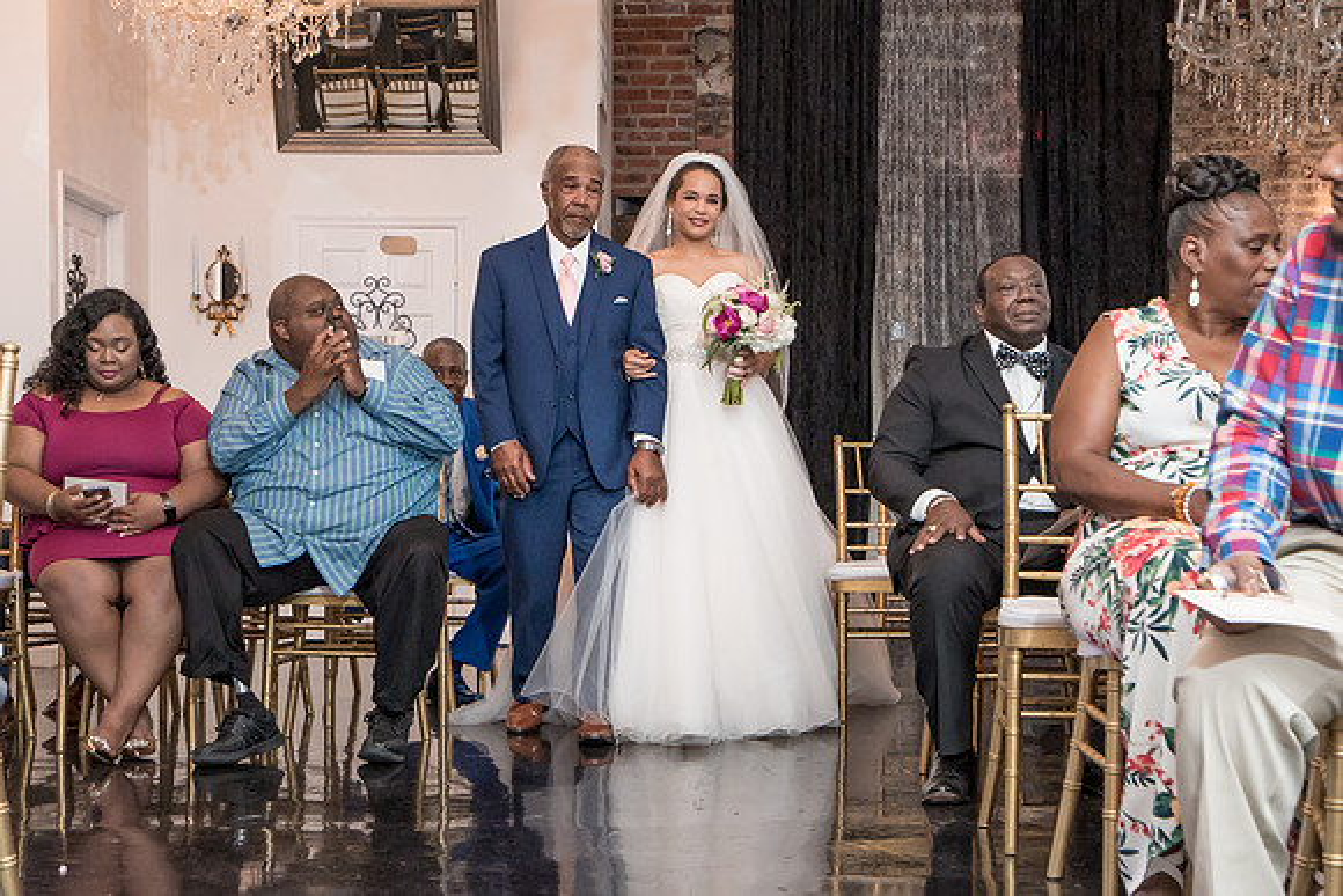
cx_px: 679
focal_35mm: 61
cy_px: 563
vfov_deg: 22.3
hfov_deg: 33.0
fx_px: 2266
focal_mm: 35
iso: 2000
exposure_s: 1/200
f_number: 4
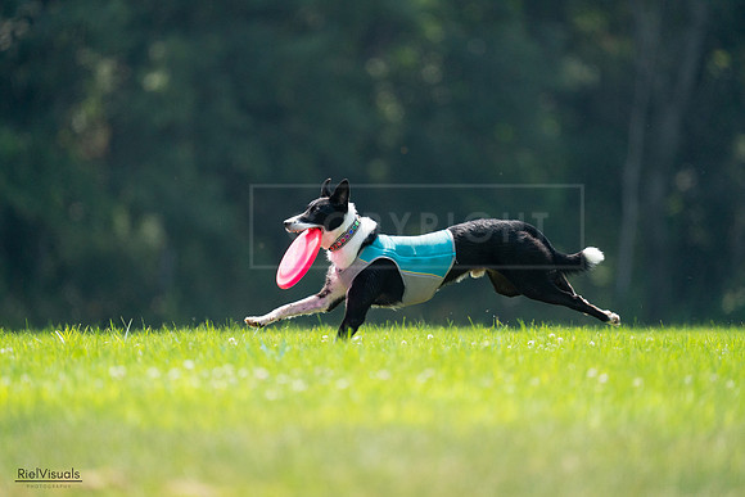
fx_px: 12419
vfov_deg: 2.3
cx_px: 372
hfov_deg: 3.4
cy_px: 248
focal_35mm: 600
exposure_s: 1/4000
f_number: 6.3
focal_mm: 600
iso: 2500
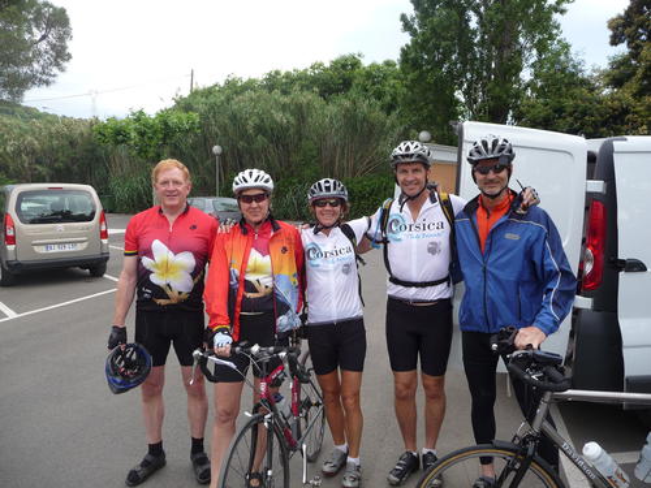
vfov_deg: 49.7
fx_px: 527
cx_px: 326
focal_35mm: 28
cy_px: 244
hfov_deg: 63.4
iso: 100
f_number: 3.3
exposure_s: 1/200
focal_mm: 4.7
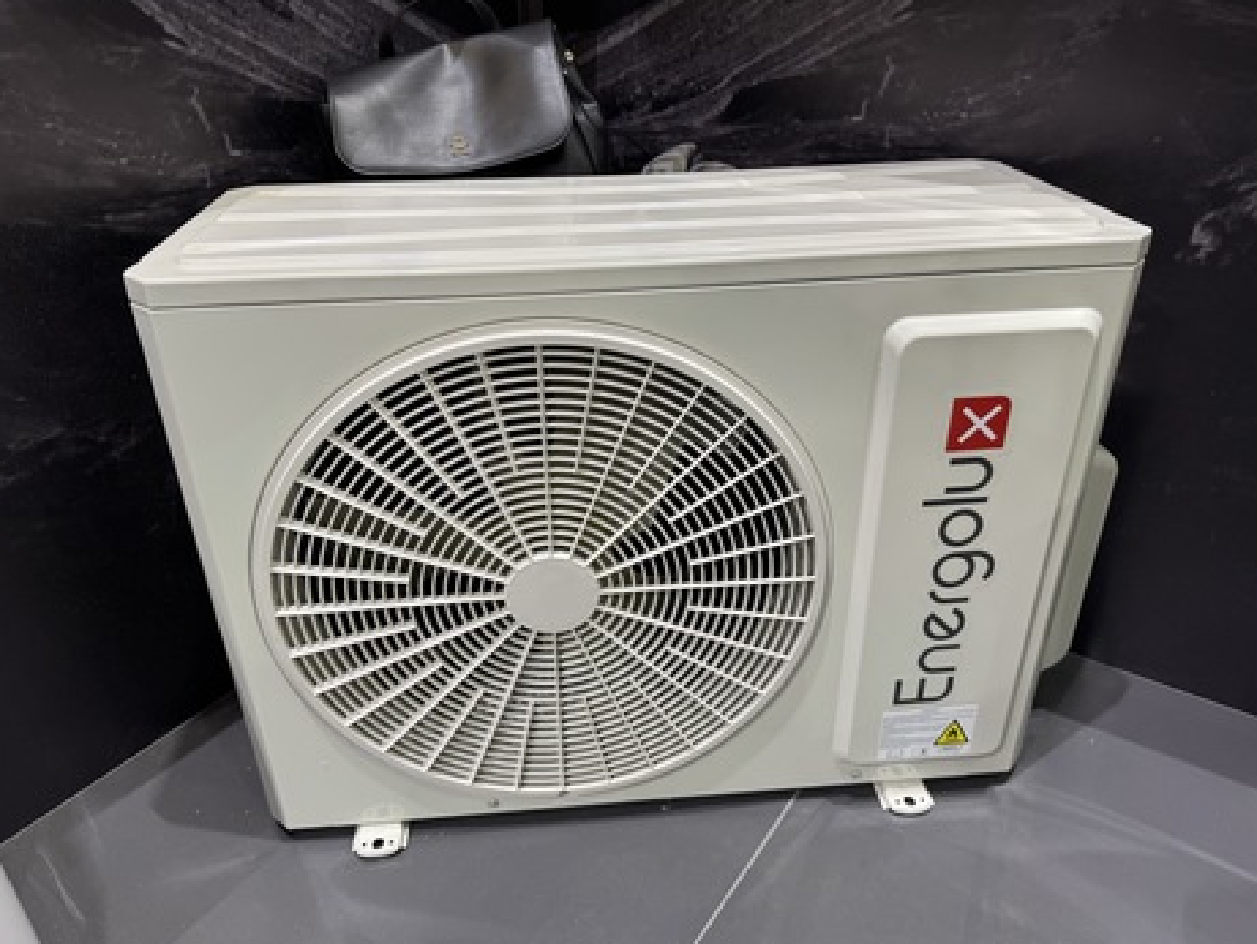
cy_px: 472
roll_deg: +1.9
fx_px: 908
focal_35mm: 25
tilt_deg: -28.7
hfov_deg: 69.4
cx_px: 622
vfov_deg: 54.9
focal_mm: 6.76
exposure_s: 1/50
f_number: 1.78
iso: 125
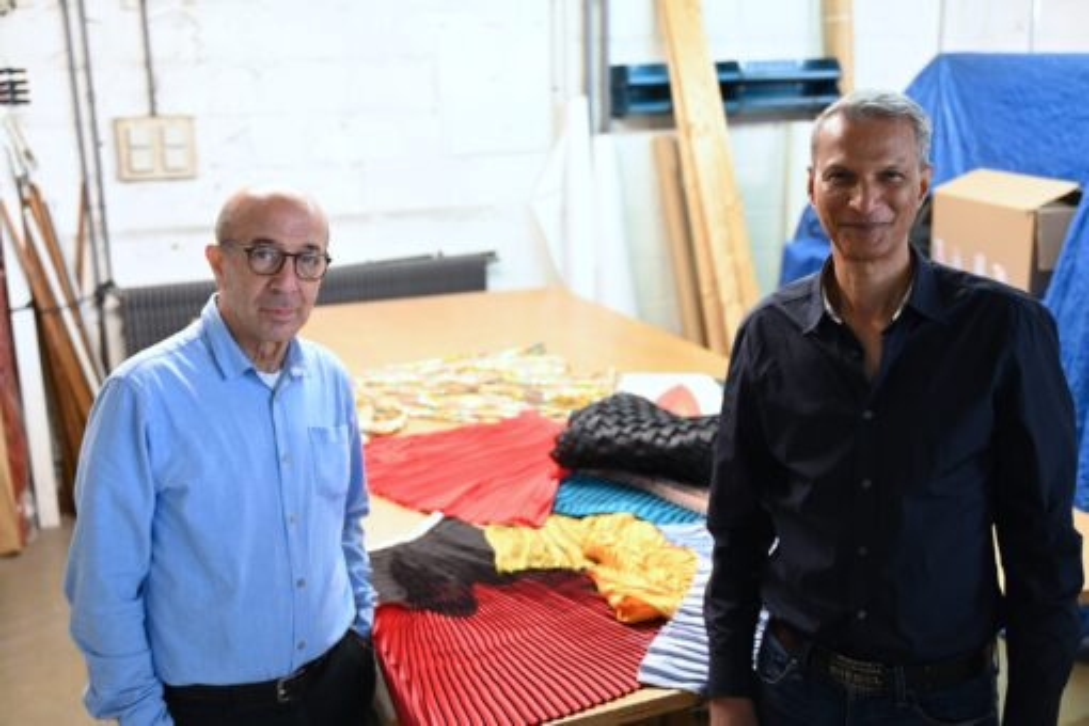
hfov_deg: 50.7
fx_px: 1149
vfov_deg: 35.1
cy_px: 363
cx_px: 544
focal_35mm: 38
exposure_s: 1/50
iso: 800
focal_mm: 38
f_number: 2.8
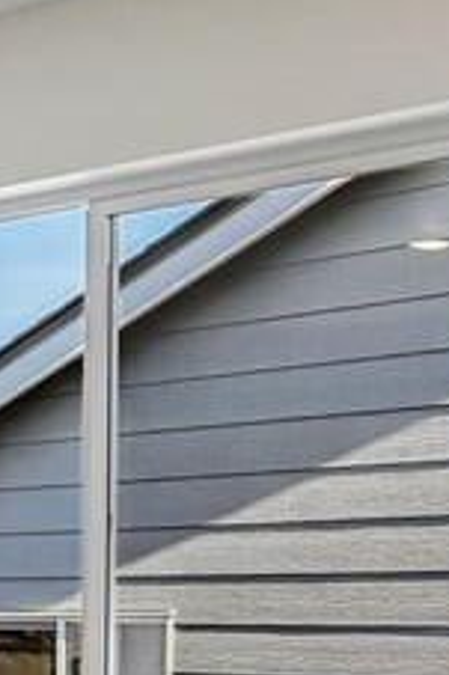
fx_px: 2080
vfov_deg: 18.2
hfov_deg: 9.3
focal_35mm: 111
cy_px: 592
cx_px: -957
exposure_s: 1/100
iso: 400
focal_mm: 21
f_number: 8
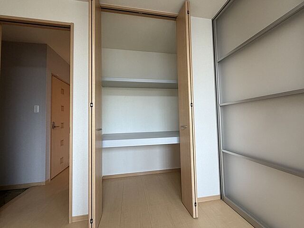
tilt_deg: +2.4
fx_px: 123
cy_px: 114
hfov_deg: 102.1
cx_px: 152
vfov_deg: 85.7
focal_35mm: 14
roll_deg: +1.4
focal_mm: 2.22
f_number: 2.2
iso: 200
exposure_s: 1/75
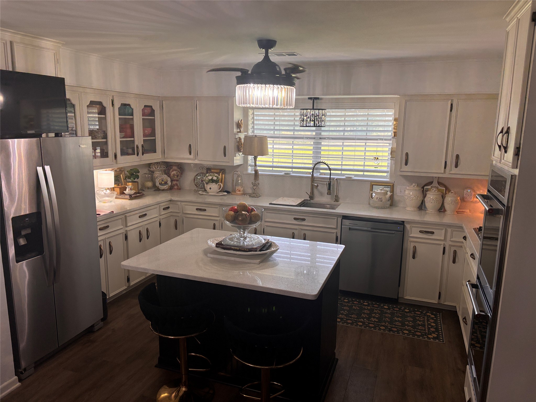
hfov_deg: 67.3
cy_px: 201
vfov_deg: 53.1
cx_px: 268
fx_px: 403
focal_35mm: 26
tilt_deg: -10.8
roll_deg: -1.1
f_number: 1.6
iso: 80
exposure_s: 1/120
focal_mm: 5.96
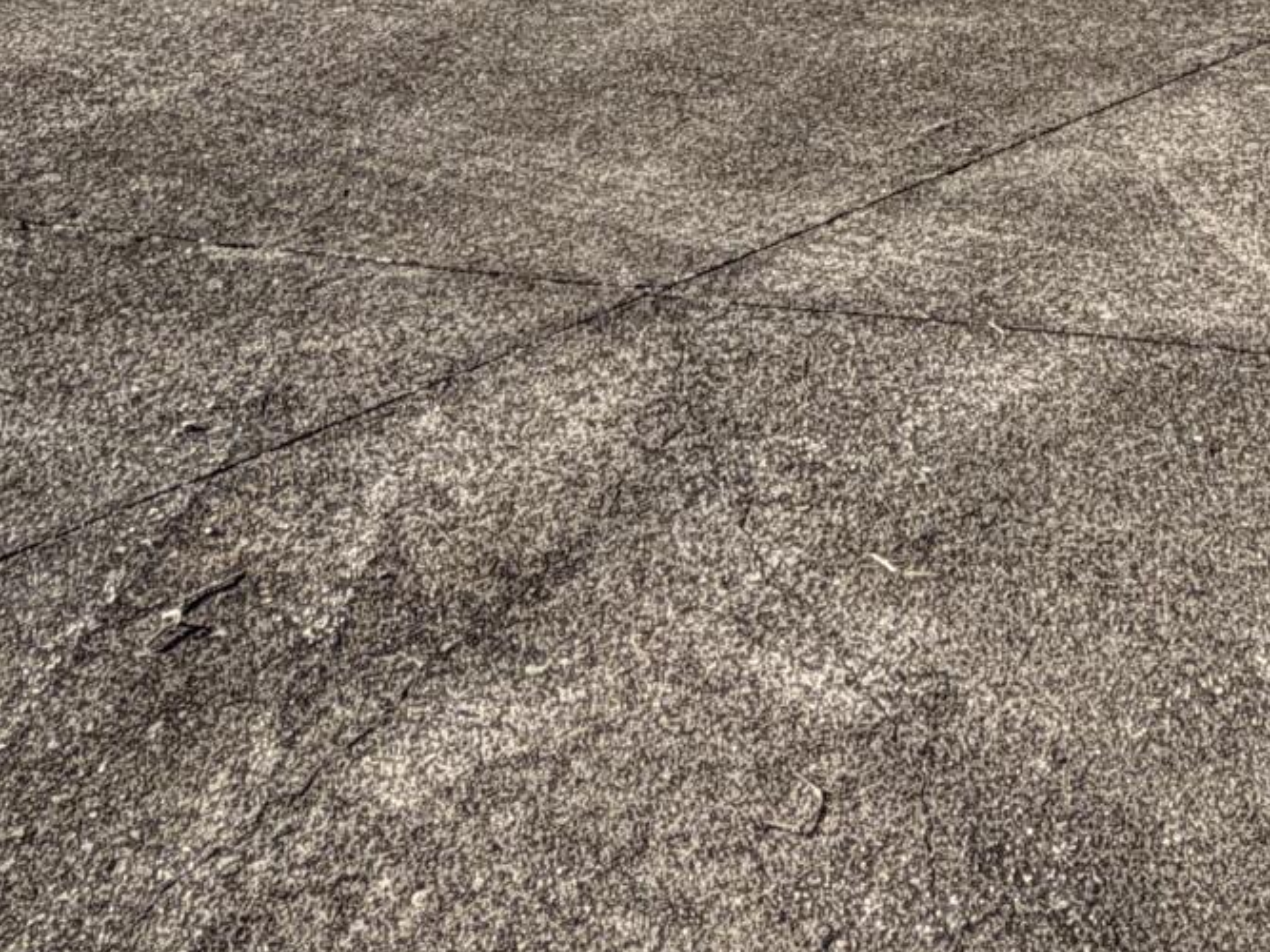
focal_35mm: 63
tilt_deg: -3.5
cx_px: 1209
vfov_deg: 19.7
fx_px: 2311
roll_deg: +0.9
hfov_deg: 29.1
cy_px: -543
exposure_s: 1/770
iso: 32
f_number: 2.2
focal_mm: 2.22
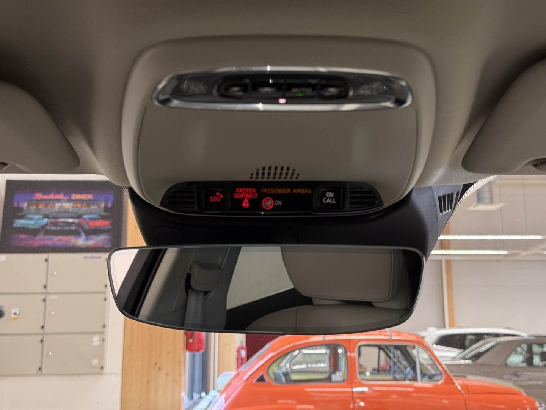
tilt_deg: +11.2
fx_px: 757
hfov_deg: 39.7
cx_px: 273
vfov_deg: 30.3
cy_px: 205
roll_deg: +0.0
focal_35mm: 48
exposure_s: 1/60
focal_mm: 6.76
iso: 160
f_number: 1.78
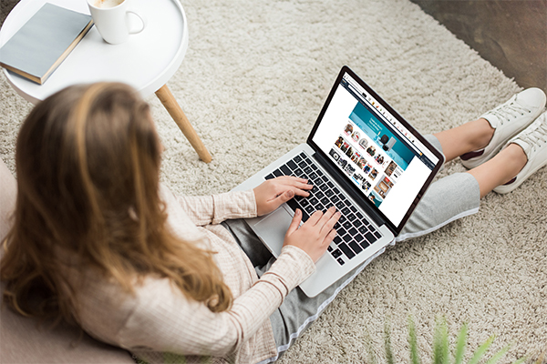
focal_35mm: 50
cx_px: 274
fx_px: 760
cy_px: 182
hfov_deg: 39.6
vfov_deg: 27.0
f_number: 2.2
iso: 400
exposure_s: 1/160
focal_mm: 50
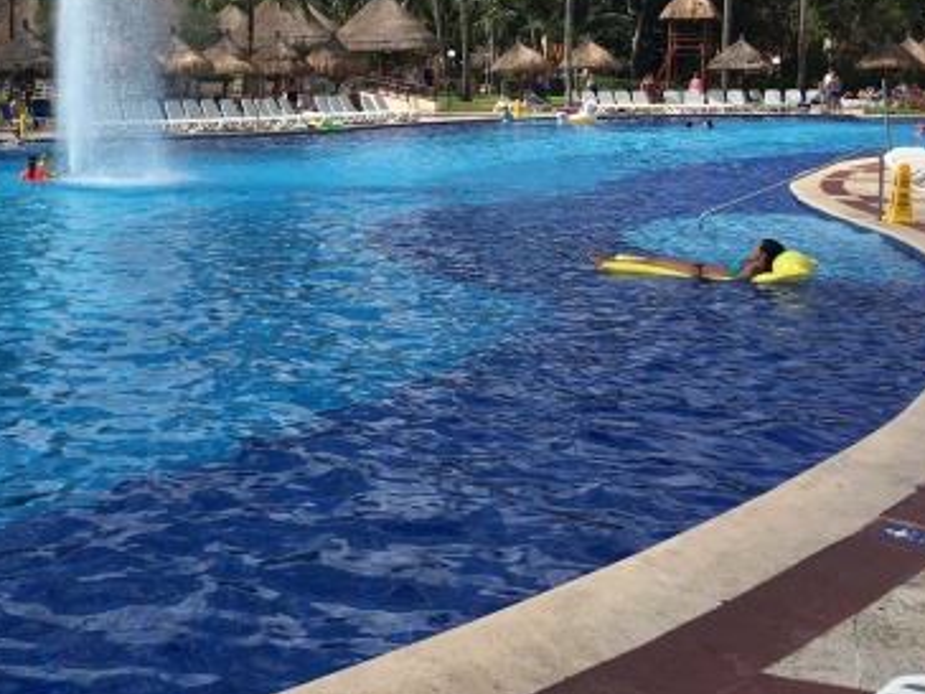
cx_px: 147
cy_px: 125
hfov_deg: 35.9
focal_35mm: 51
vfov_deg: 27.9
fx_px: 1363
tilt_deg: -2.0
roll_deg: +1.3
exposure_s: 1/2262
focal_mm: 4.15
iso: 25
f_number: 2.2
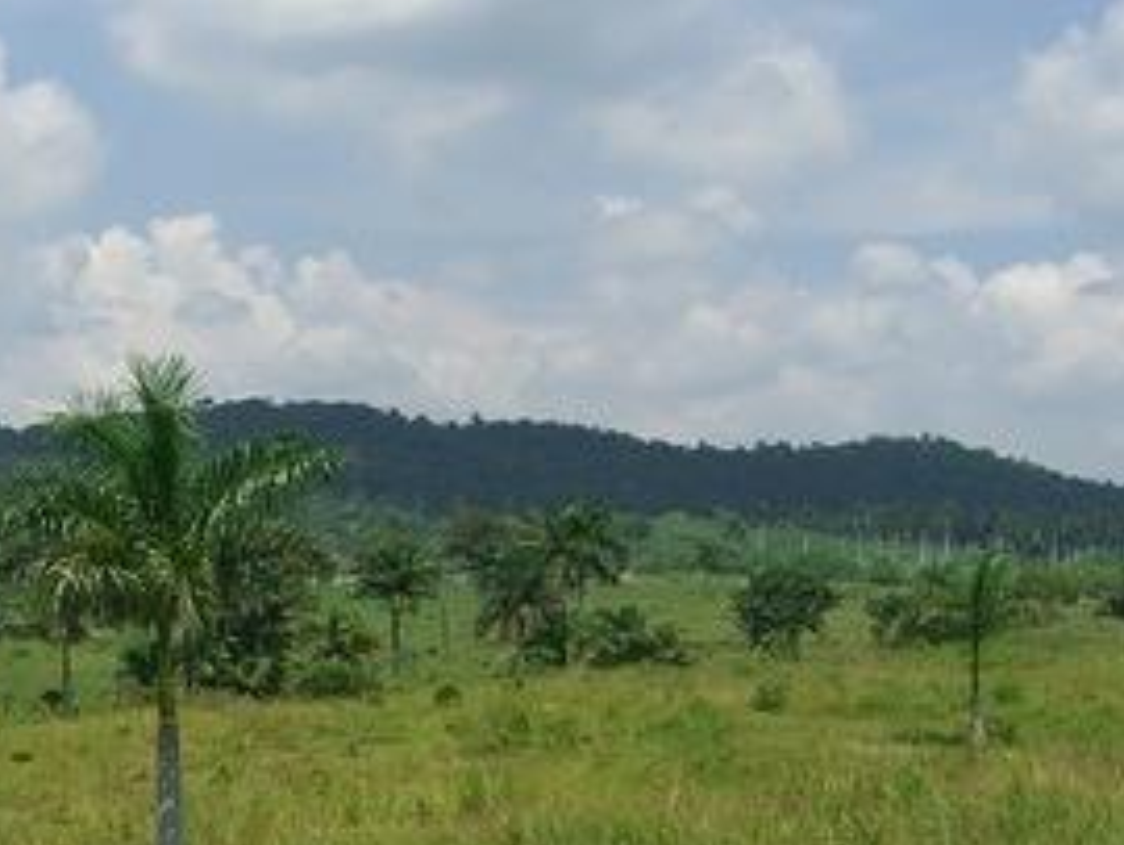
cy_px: 662
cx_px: -187
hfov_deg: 20.5
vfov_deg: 16.3
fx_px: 2925
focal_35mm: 90
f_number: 4
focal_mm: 7.9
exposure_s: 1/1000
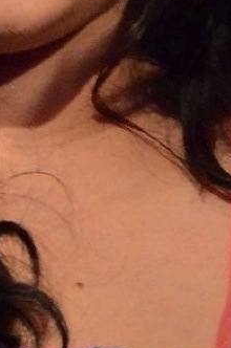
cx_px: -44
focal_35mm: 859
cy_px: 170
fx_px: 8299
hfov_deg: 1.6
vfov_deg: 2.4
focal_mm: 105
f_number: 5.6
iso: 8000
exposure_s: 1/125
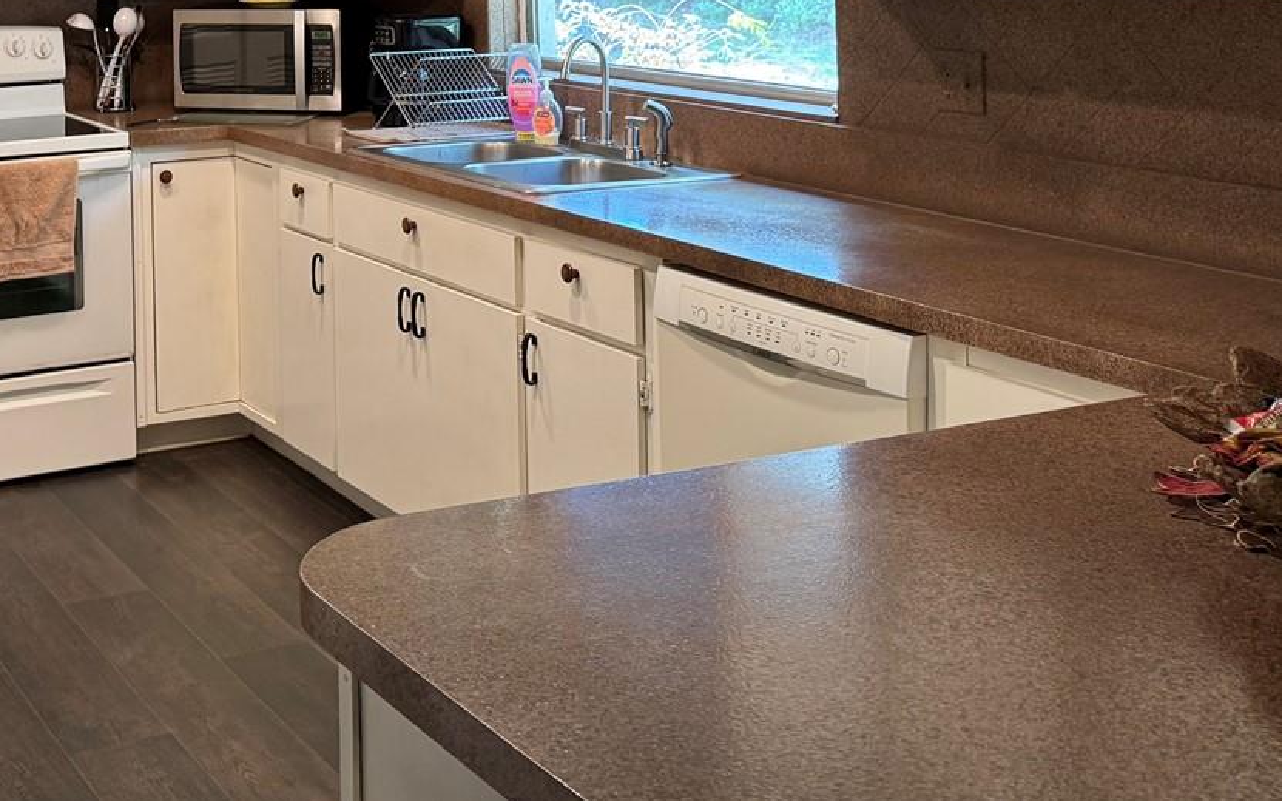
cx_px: 234
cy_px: -29
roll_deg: +3.9
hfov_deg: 39.3
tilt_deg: -2.6
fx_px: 1712
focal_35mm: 49
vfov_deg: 24.9
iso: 160
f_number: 1.78
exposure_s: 1/60
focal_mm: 6.76
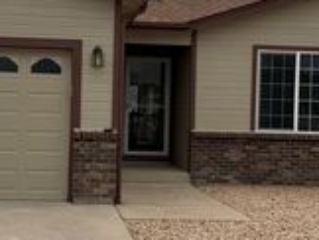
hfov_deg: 26.2
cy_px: 119
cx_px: 128
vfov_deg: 20.0
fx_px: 683
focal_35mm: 74
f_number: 1.78
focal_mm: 6.76
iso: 80
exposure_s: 1/6173
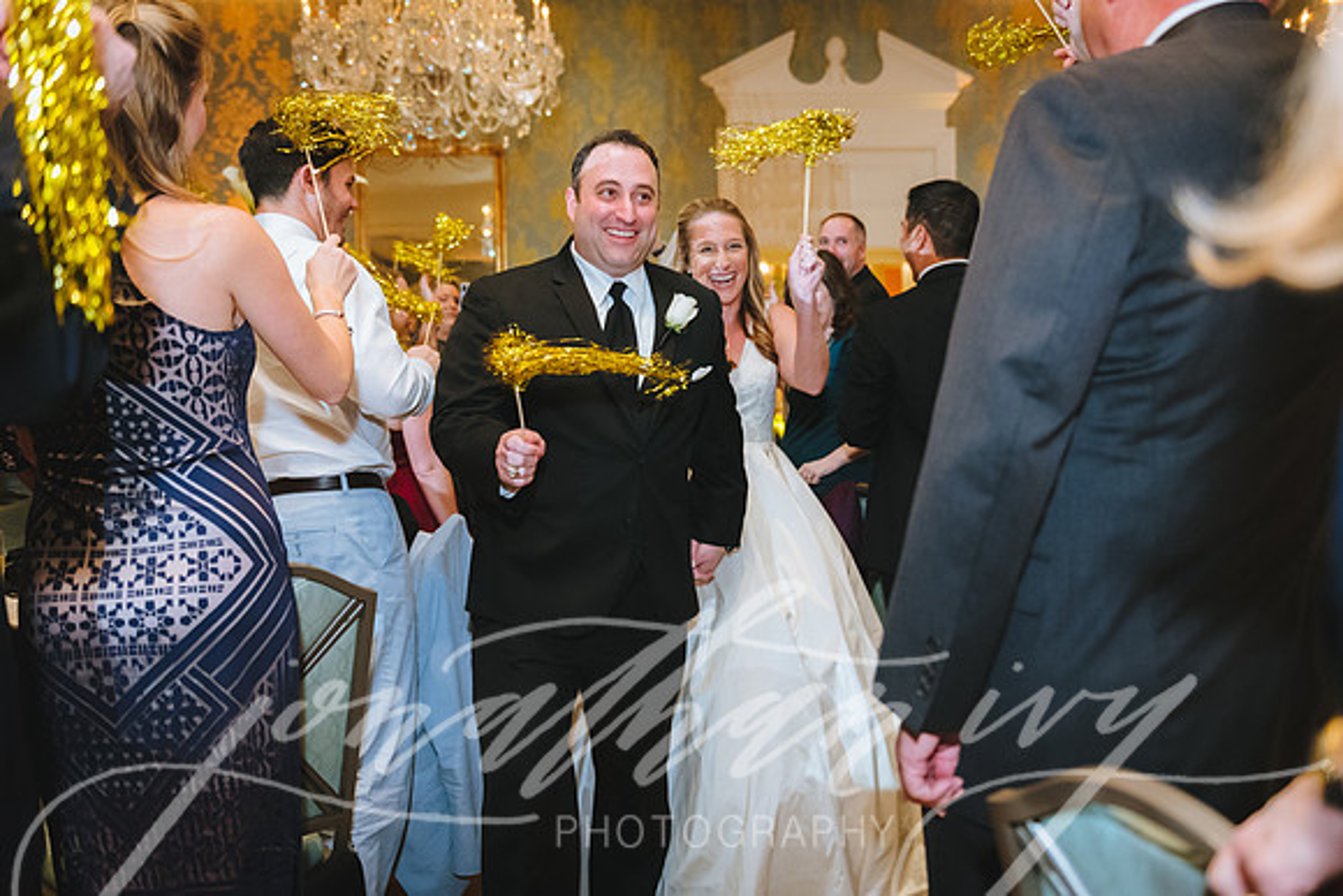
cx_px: 728
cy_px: 435
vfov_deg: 38.2
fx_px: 1295
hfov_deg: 54.7
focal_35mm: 35
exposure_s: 1/125
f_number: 2.8
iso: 3200
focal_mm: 32
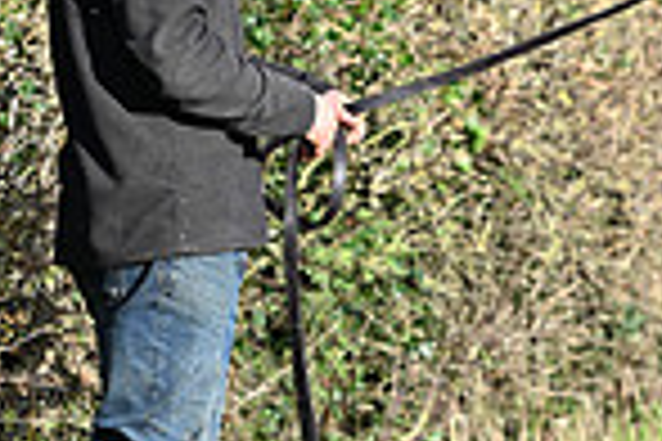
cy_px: 38
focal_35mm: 533
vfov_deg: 2.6
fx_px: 9801
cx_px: 1270
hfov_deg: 3.8
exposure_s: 1/1000
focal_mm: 135
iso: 250
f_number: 4.5
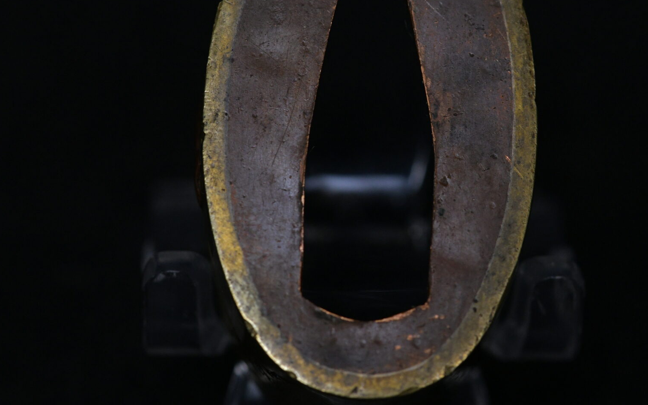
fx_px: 3196
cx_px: 386
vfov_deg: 7.2
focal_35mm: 181
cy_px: 116
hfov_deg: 11.6
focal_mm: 105
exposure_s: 1/125
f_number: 10
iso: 2000
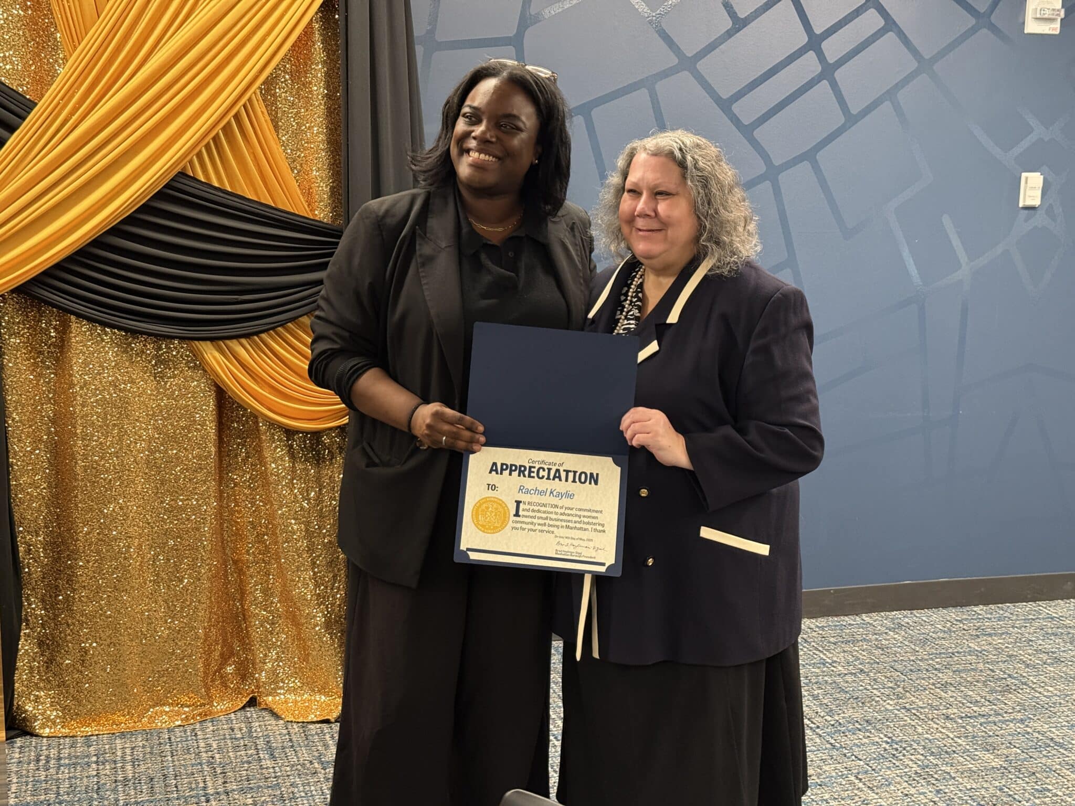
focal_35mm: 48
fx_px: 1491
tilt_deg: -9.7
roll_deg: -0.8
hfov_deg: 39.7
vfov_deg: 30.3
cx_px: 538
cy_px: 403
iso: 320
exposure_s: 1/36
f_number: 1.78
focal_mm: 6.76
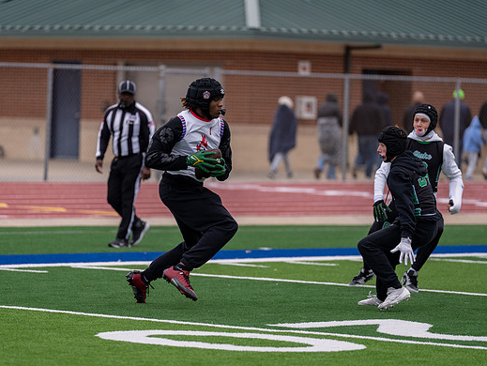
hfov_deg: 8.6
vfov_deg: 6.5
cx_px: 218
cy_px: 176
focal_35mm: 230
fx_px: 3238
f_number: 2.8
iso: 400
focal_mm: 200
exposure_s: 1/2500
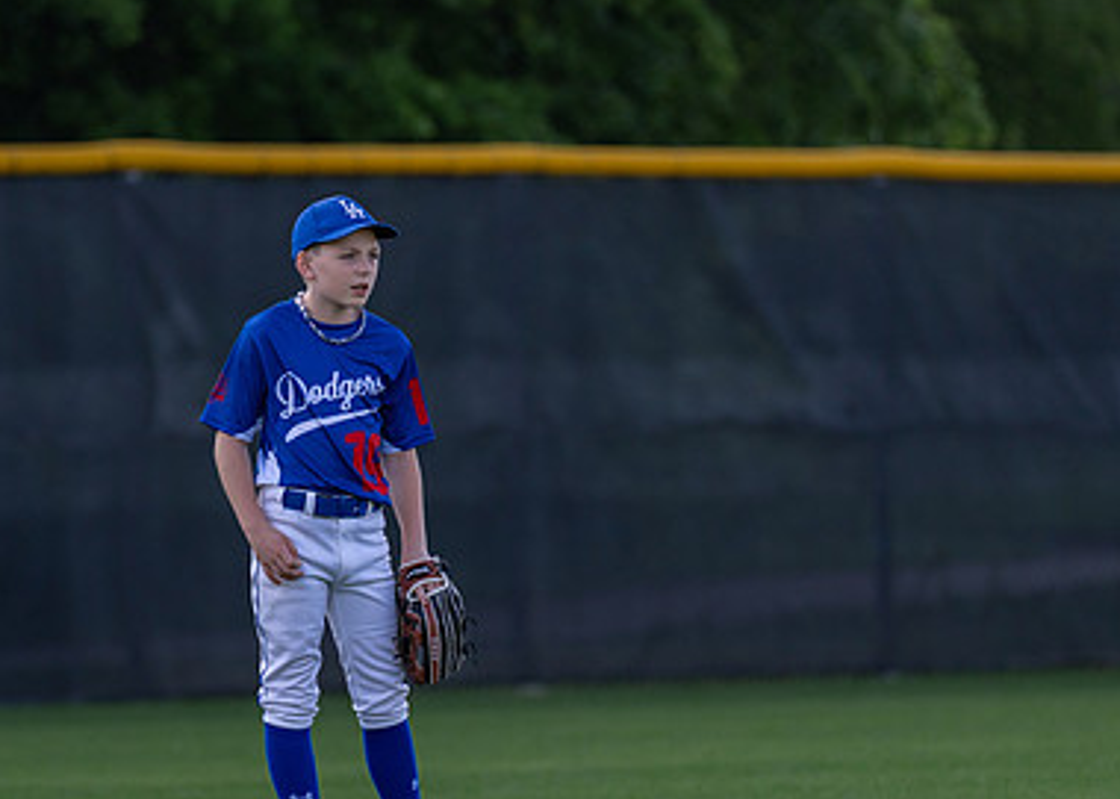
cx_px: 372
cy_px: 532
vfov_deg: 3.6
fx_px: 12876
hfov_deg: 5.0
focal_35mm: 405
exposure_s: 1/2500
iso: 250
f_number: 2.8
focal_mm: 200
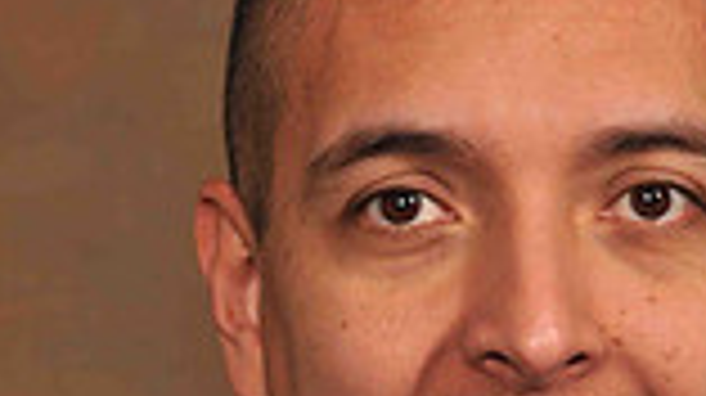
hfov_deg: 5.3
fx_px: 7575
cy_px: 423
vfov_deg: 3.0
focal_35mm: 405
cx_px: 510
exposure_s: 1/60
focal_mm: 90
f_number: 6.3
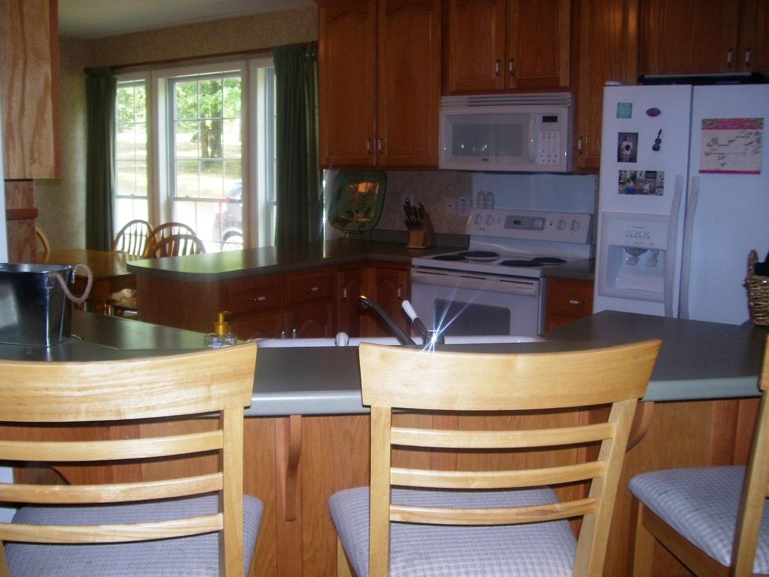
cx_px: 384
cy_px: 288
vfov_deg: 38.7
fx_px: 822
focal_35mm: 37
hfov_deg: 50.1
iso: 80
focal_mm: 6
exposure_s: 1/60
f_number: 2.7
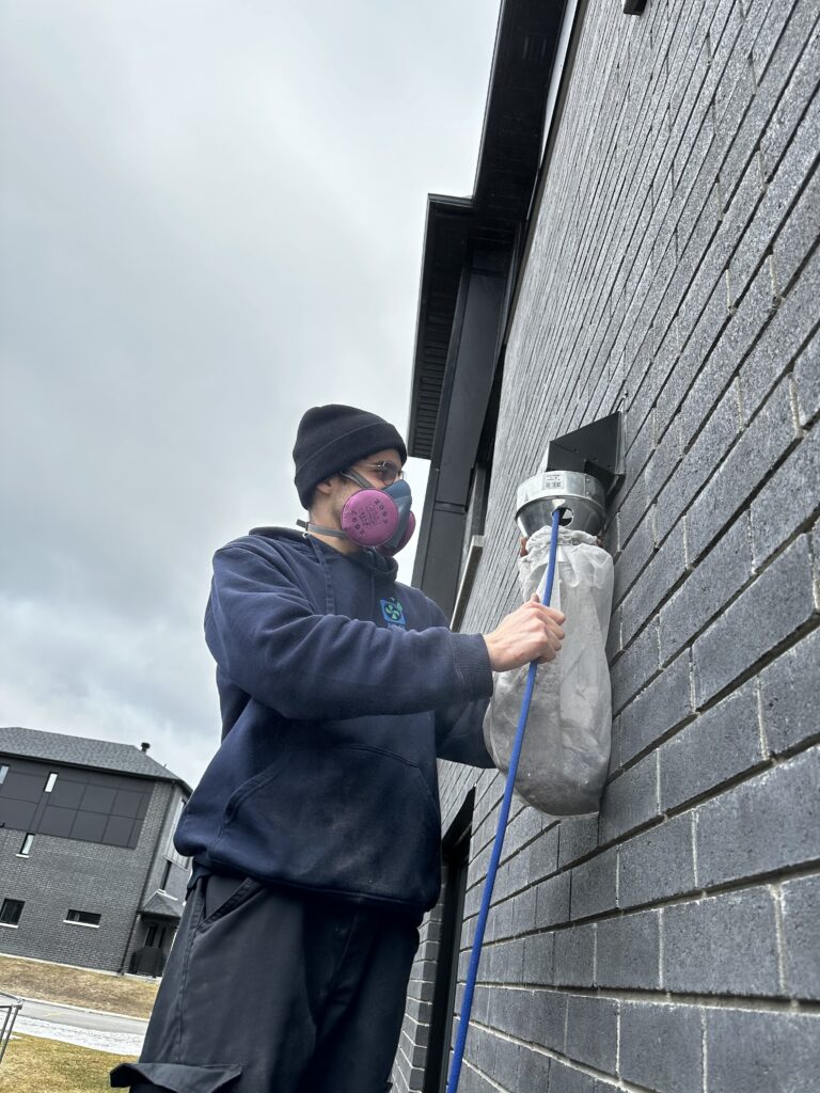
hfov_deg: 56.8
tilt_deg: +28.7
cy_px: 546
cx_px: 410
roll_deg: -11.2
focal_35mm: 24
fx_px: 758
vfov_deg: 71.6
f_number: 1.78
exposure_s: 1/2469
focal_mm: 6.86
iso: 80
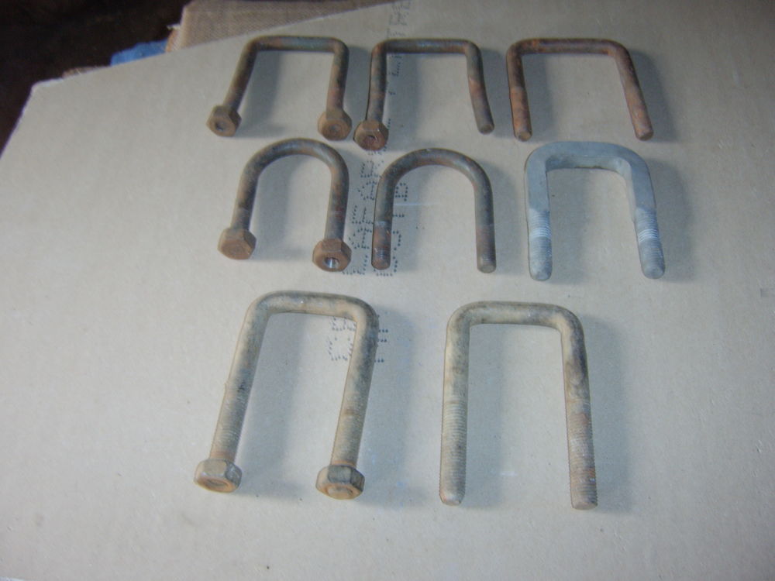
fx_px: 694
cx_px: 388
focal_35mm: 31
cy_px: 290
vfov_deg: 45.4
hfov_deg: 58.4
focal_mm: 8.13
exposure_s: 1/30
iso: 141
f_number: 2.7
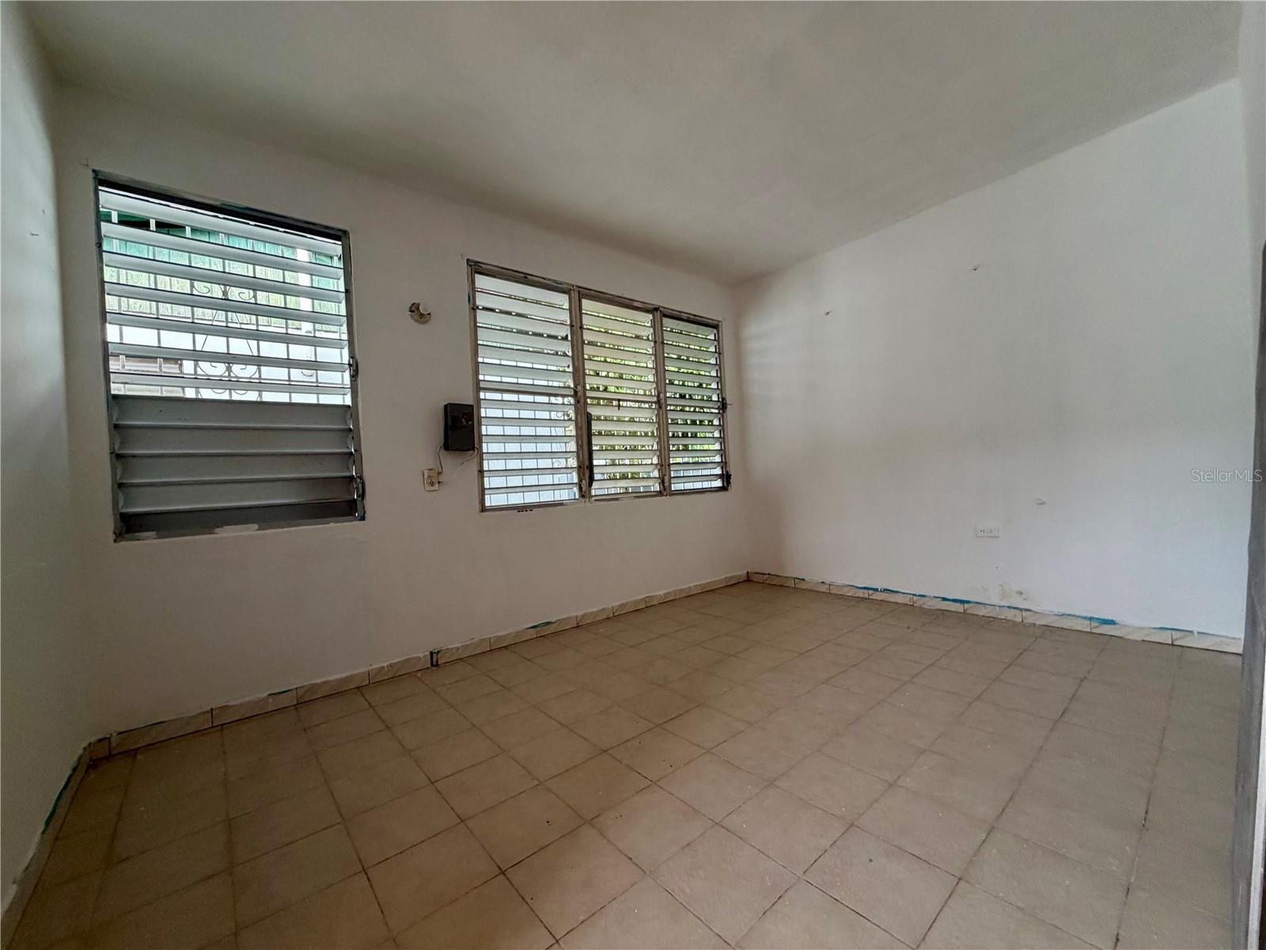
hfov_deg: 102.1
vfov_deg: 85.7
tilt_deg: +0.4
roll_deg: +3.6
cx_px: 633
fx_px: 512
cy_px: 475
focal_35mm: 14
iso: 320
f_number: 2.2
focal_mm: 2.22
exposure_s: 1/81
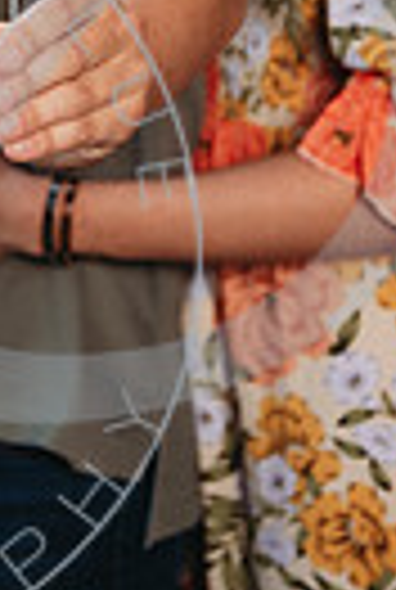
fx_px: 2921
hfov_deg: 7.7
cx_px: -14
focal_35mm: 178
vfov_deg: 11.3
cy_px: -86
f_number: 2.8
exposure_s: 1/160
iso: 400
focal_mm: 52
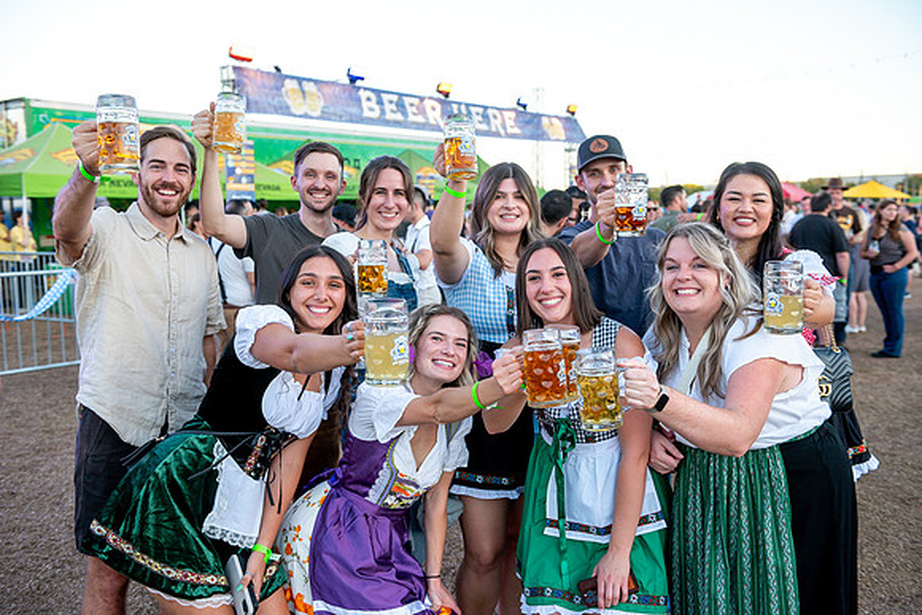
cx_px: 461
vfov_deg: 38.9
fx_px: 871
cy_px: 308
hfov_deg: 55.8
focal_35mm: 34
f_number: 4
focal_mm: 34
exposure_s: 1/400
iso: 640
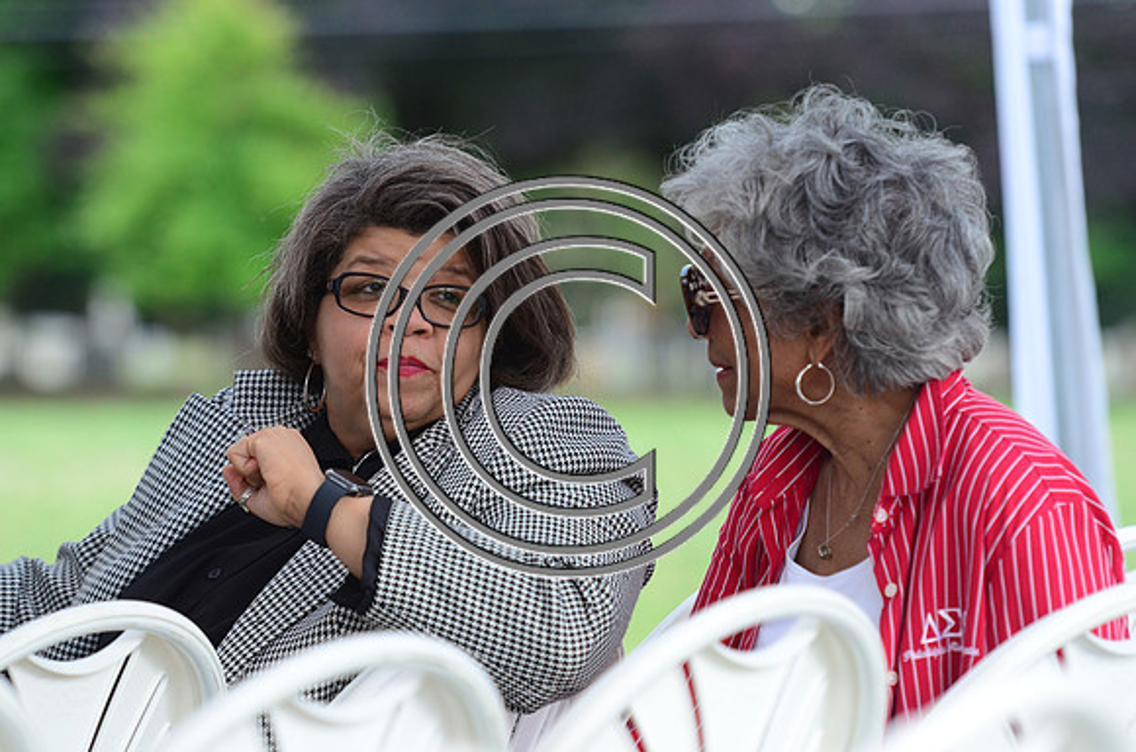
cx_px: 568
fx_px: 6612
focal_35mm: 210
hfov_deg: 9.8
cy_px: 376
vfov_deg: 6.5
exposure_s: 1/400
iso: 800
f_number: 2.8
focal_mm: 140
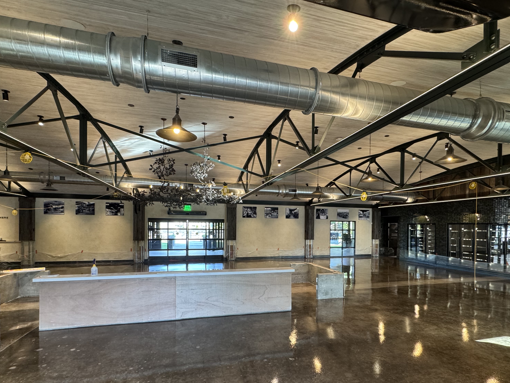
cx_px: 271
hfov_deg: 84.6
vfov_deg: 68.0
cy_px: 230
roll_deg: -0.1
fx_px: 280
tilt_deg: -0.6
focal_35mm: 19
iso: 250
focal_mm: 2.22
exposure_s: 1/120
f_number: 2.2
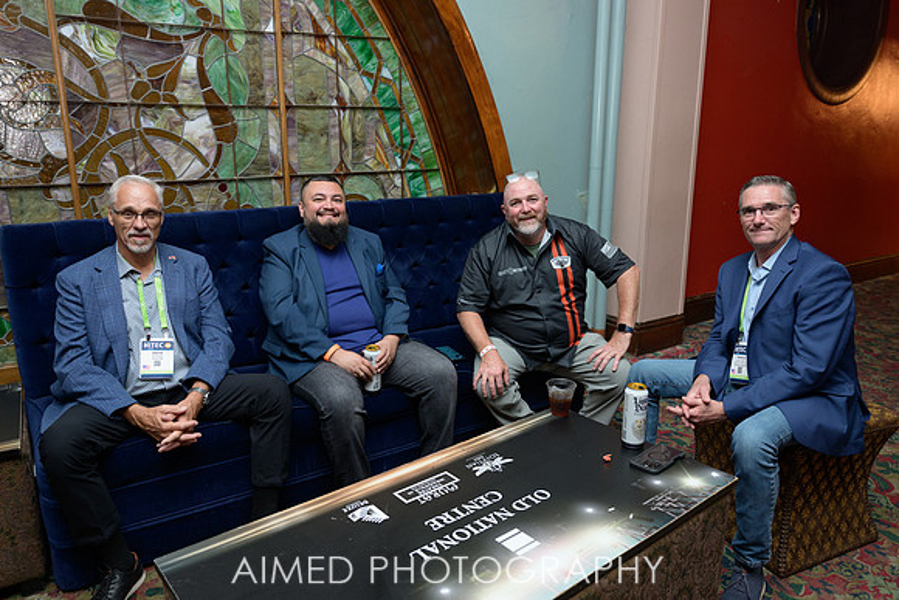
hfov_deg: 67.4
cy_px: 300
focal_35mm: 27
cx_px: 450
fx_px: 674
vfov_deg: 48.0
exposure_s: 1/200
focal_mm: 27
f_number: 3.5
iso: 800
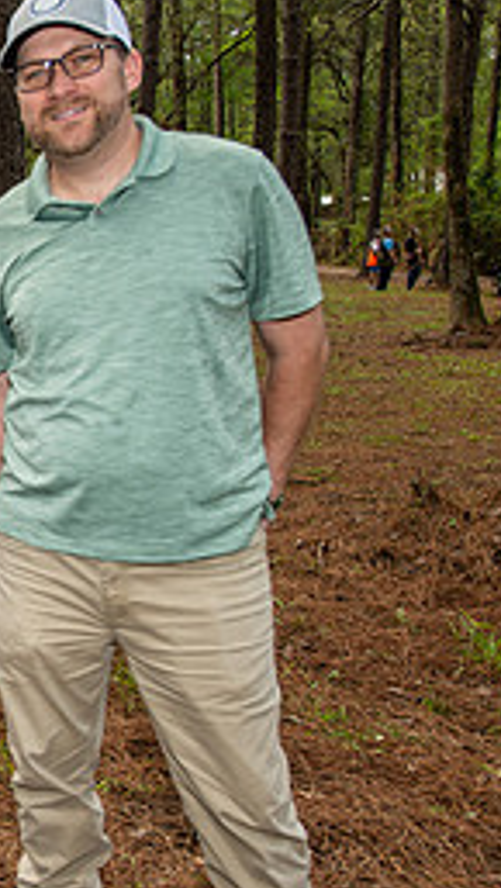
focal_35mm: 52
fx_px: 1225
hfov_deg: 18.7
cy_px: 494
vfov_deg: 39.8
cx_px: -363
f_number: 4.5
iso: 125
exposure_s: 1/250
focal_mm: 22
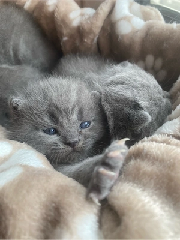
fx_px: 173
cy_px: 120
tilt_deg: -53.0
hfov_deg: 54.9
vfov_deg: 69.4
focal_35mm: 25
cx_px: 90
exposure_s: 1/105
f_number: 1.8
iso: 125
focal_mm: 4.25
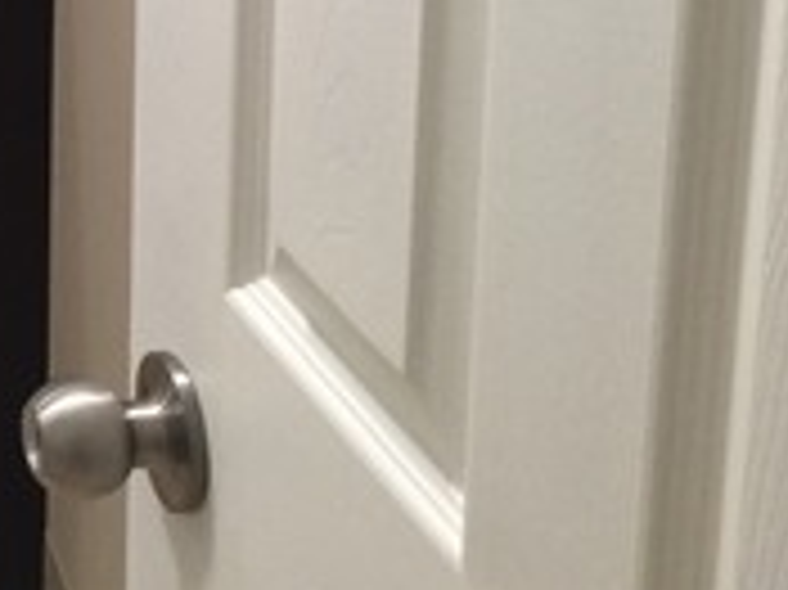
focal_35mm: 106
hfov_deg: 16.4
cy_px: -293
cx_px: -500
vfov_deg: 13.2
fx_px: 2411
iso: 40
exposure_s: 1/15
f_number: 2.2
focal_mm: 4.15
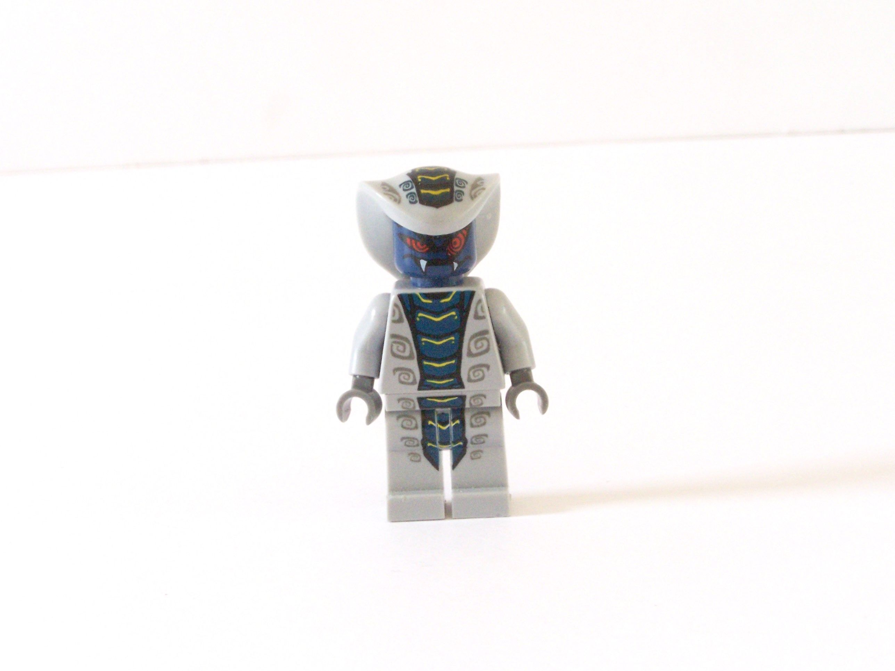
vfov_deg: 18.0
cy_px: 336
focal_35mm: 82
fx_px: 2120
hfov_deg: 23.8
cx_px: 448
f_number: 8
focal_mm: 13.7
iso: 400
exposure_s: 1/3
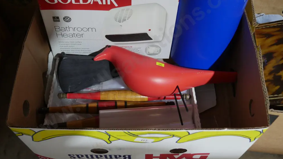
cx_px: 142
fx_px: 285
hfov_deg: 52.8
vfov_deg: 31.0
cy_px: 56
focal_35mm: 38
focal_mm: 17
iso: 1600
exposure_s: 1/60
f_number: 4
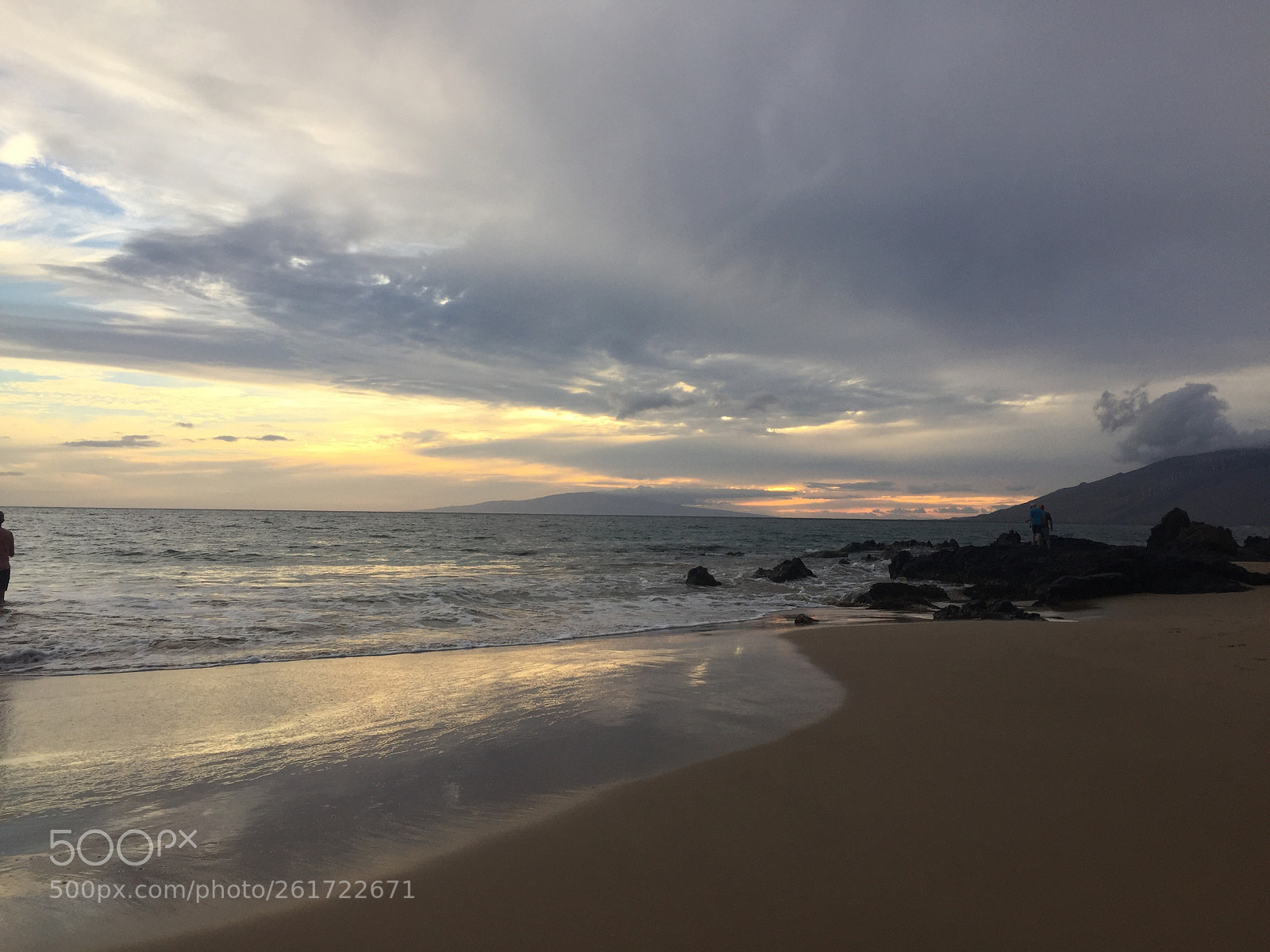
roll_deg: -2.1
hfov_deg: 61.7
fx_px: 1064
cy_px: 476
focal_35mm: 29
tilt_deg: +1.2
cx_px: 635
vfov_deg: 48.2
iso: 32
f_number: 2.2
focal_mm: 4.15
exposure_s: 1/439
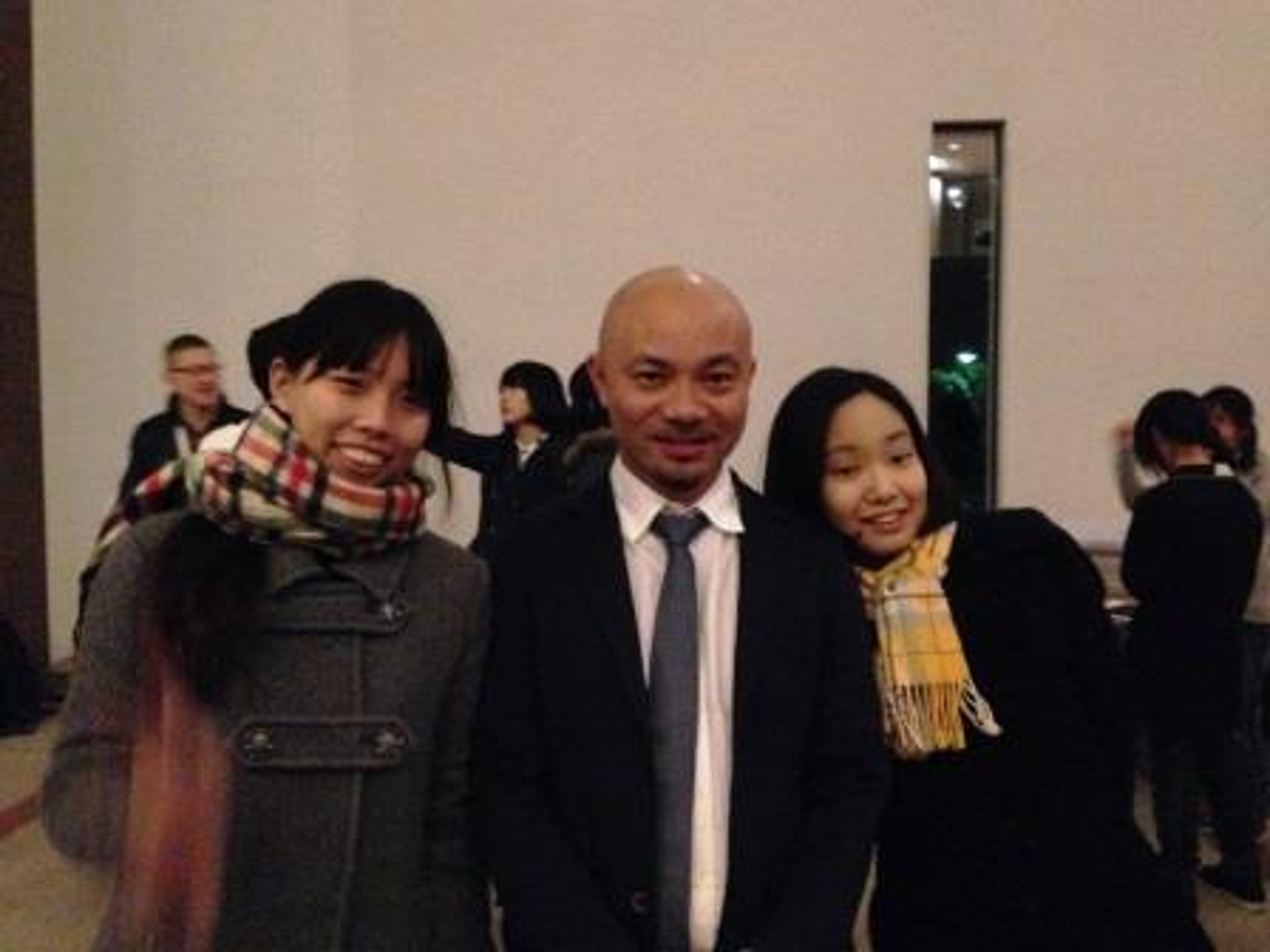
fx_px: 1211
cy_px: 476
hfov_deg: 55.4
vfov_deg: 42.9
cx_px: 635
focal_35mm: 33
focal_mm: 4.12
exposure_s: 1/15
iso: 800
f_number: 2.4
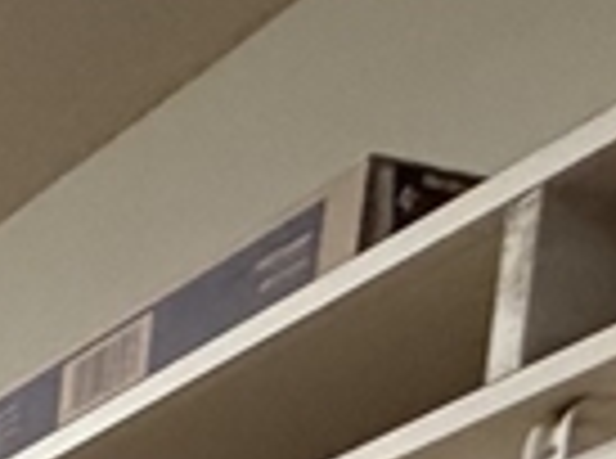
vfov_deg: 9.1
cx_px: -1070
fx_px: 1864
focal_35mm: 105
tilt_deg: -8.5
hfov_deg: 12.3
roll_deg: -1.3
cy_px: 1624
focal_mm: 2.22
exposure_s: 1/60
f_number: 2.2
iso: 400
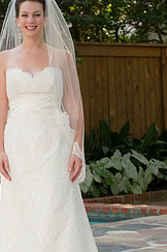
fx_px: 1312
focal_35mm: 188
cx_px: 41
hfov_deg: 7.3
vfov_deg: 10.9
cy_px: 161
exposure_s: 1/80
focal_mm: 102
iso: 400
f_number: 5
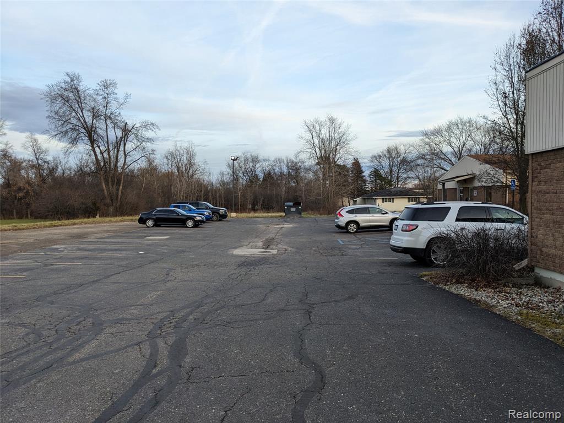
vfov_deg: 51.4
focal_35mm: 27
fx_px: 440
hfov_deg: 65.3
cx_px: 282
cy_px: 212
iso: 81
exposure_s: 1/403
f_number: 1.73
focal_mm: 4.38
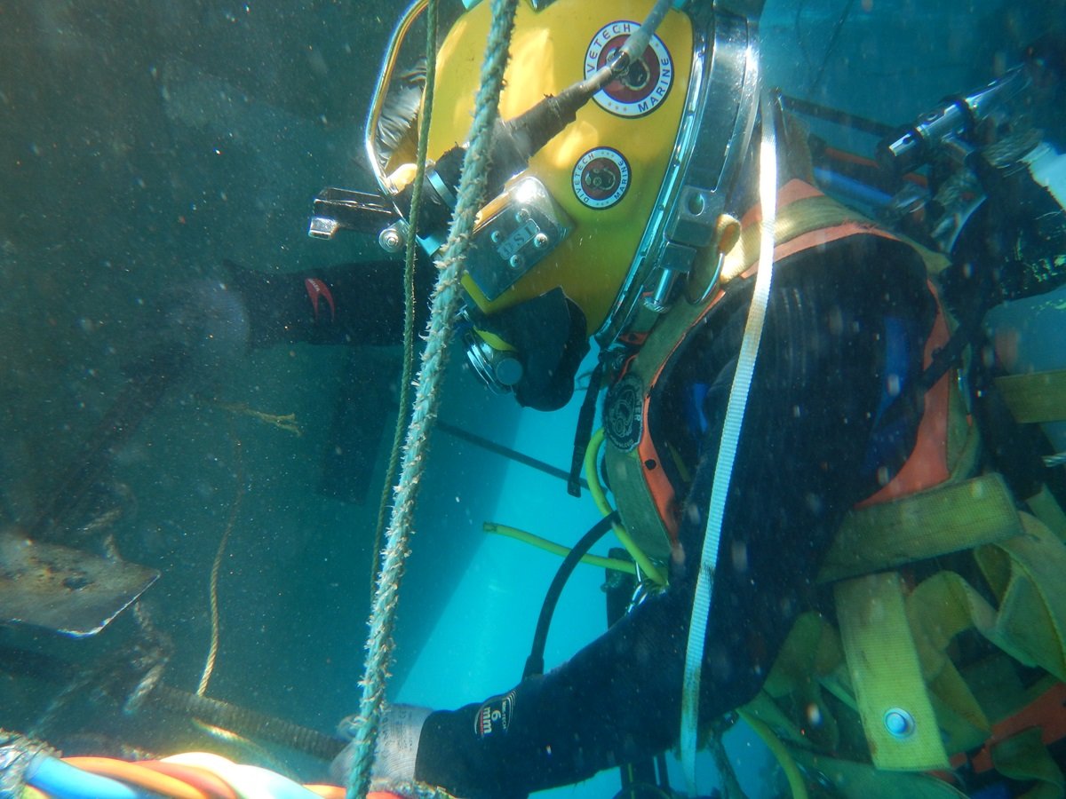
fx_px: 739
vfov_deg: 56.8
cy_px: 400
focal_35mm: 24
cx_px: 533
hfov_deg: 71.6
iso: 125
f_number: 2.8
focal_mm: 4.3
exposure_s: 1/100
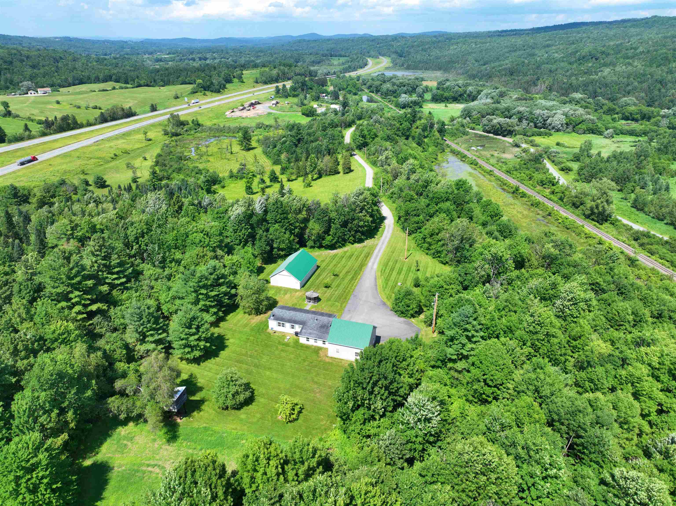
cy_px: 253
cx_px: 338
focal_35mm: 24
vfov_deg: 56.8
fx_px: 468
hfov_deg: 71.6
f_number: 2.8
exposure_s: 1/1250
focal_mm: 12.29
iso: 100
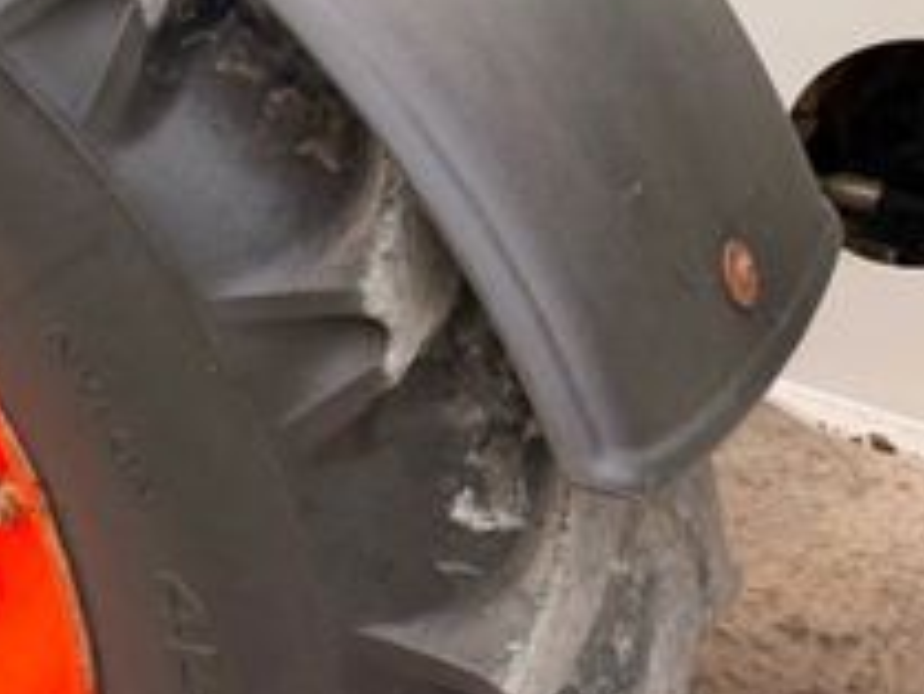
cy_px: 376
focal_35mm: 69
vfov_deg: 21.3
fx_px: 1843
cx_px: -190
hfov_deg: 25.3
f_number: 1.78
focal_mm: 6.76
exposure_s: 1/750
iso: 100
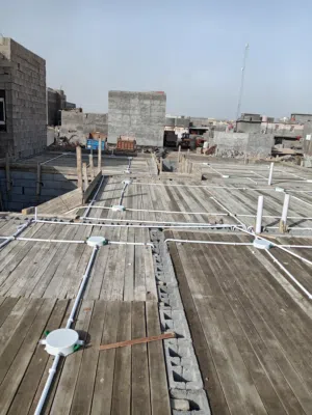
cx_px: 156
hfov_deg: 51.4
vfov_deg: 65.3
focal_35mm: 27
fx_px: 324
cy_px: 208
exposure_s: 1/749
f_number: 1.8
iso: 100
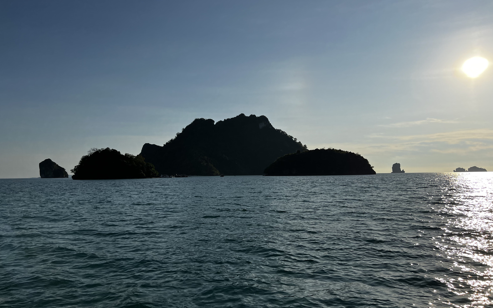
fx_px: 376
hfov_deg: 66.5
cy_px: 157
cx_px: 243
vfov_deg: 44.5
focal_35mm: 28
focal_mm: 5.7
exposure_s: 1/12658
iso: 50
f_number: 1.5
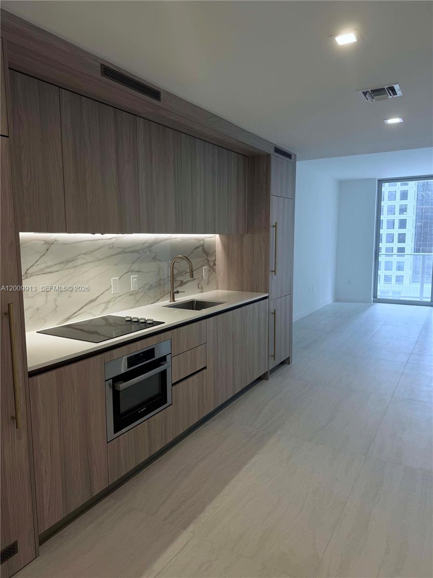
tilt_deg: -7.0
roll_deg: -0.6
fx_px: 400
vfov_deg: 71.6
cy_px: 289
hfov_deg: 56.8
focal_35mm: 24
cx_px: 216
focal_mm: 6.76
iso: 64
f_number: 1.78
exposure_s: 1/120
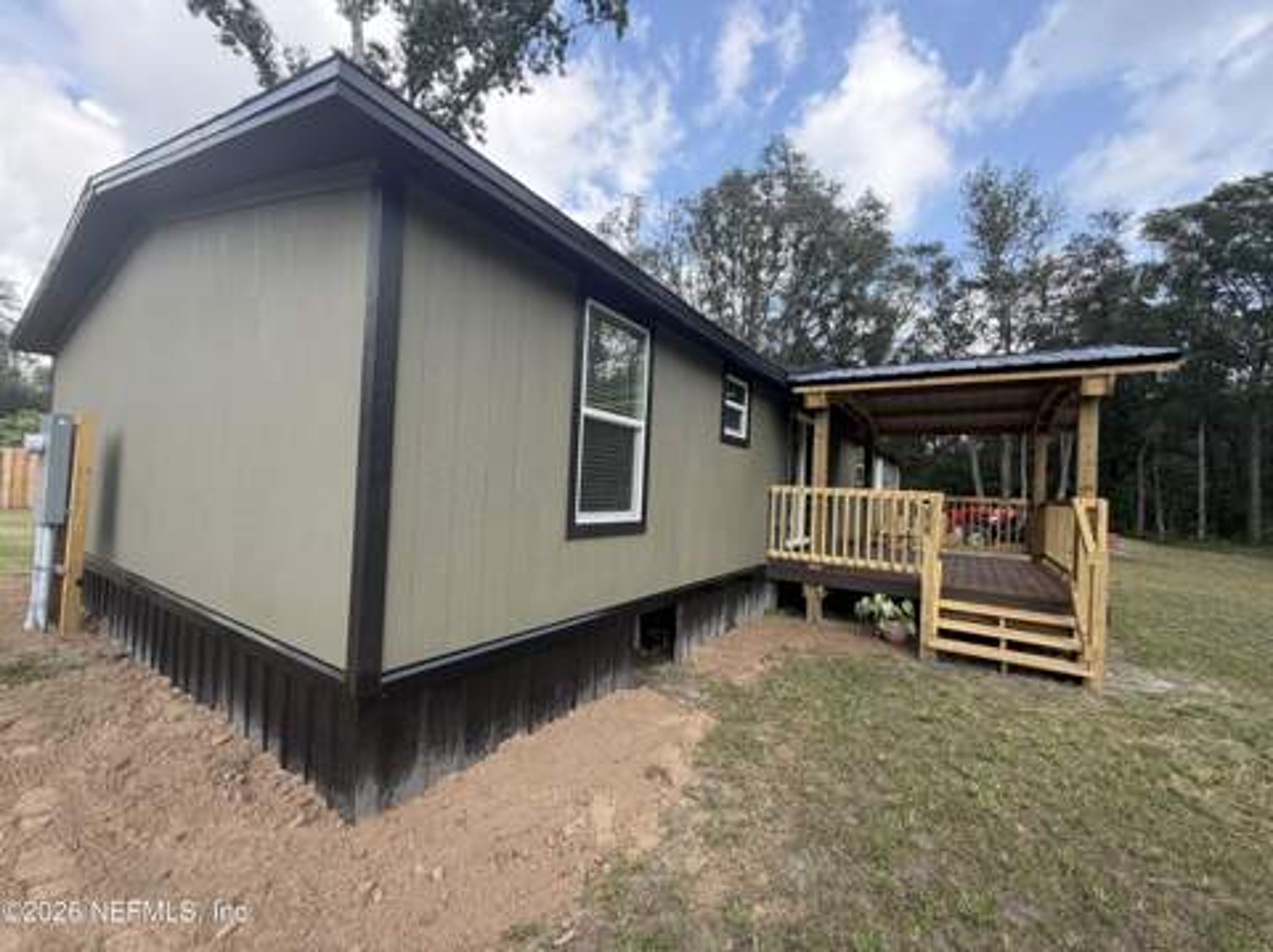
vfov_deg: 85.6
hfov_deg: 102.1
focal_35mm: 14
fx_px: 514
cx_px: 636
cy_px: 476
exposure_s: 1/502
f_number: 2.2
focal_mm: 2.22
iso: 64
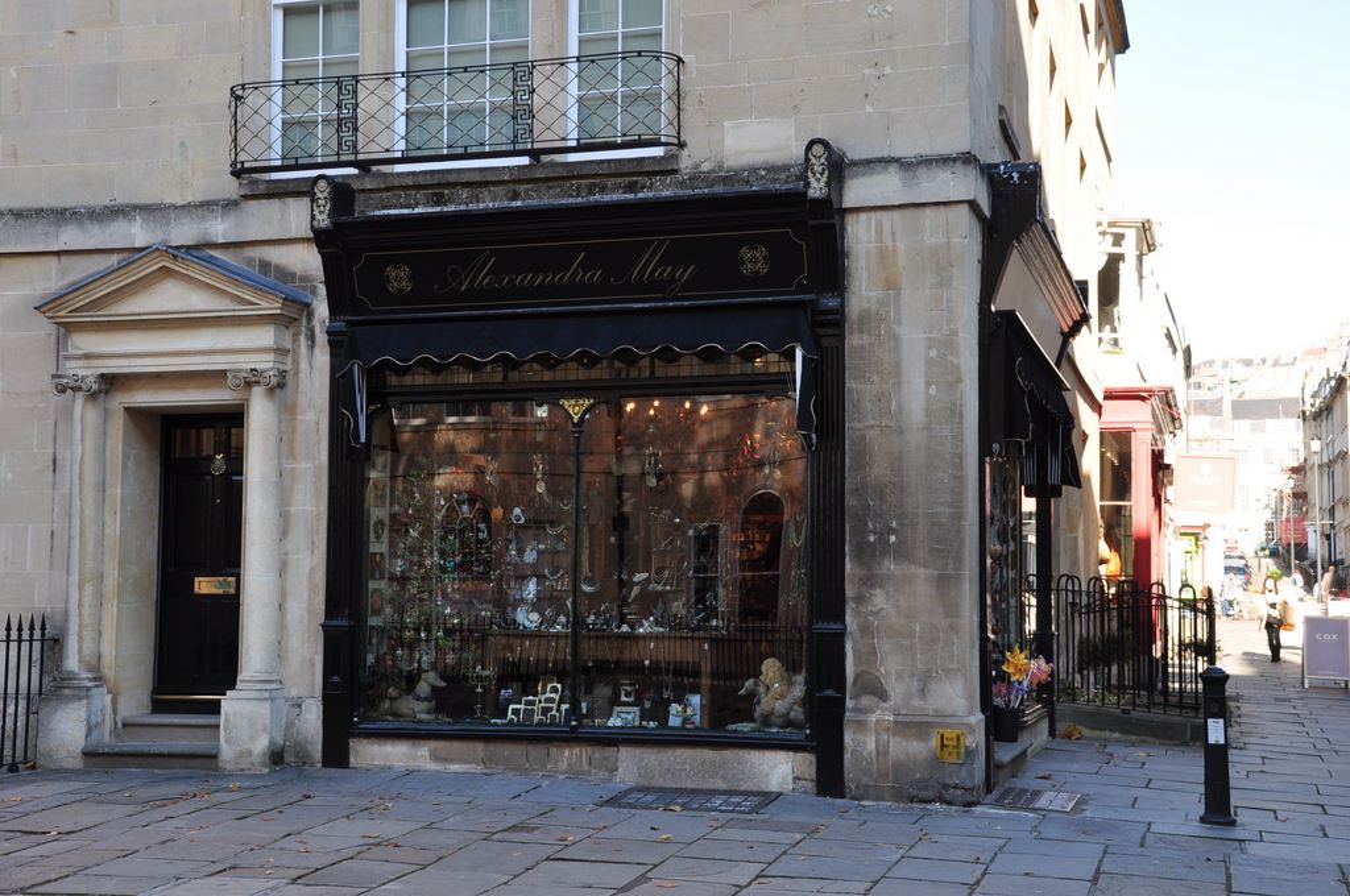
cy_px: 448
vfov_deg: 28.0
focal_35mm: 48
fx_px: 1798
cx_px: 675
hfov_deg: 41.2
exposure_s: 1/80
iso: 200
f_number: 8
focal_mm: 32
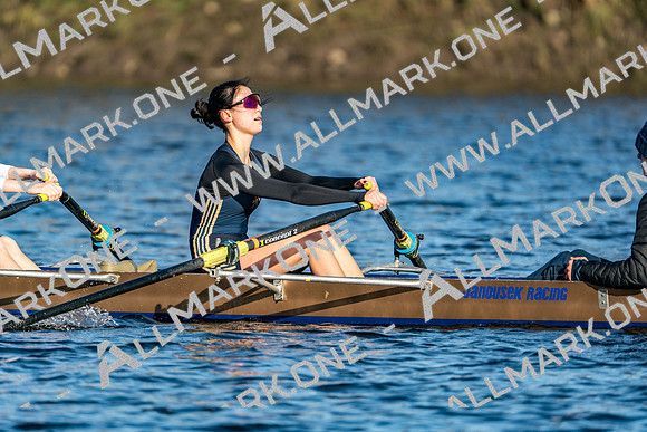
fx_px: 10785
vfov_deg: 2.3
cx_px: 324
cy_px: 216
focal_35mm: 600
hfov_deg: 3.4
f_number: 6.3
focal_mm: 600
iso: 500
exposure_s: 1/2000
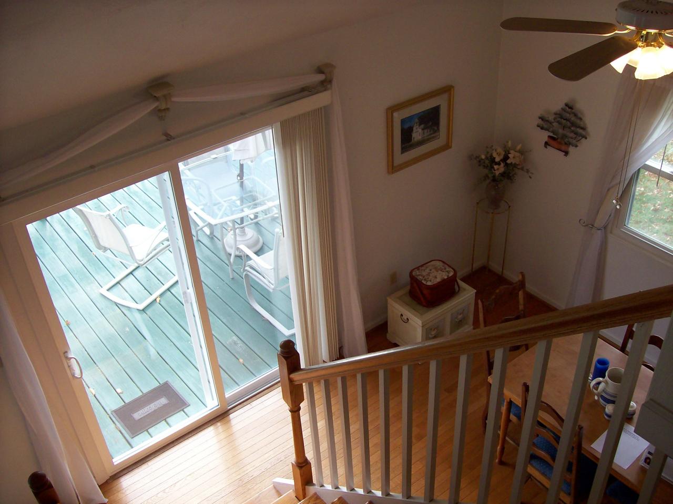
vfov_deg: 39.6
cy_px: 252
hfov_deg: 51.4
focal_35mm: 36
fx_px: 700
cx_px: 336
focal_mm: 6
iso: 80
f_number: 2.7
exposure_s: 1/78.1
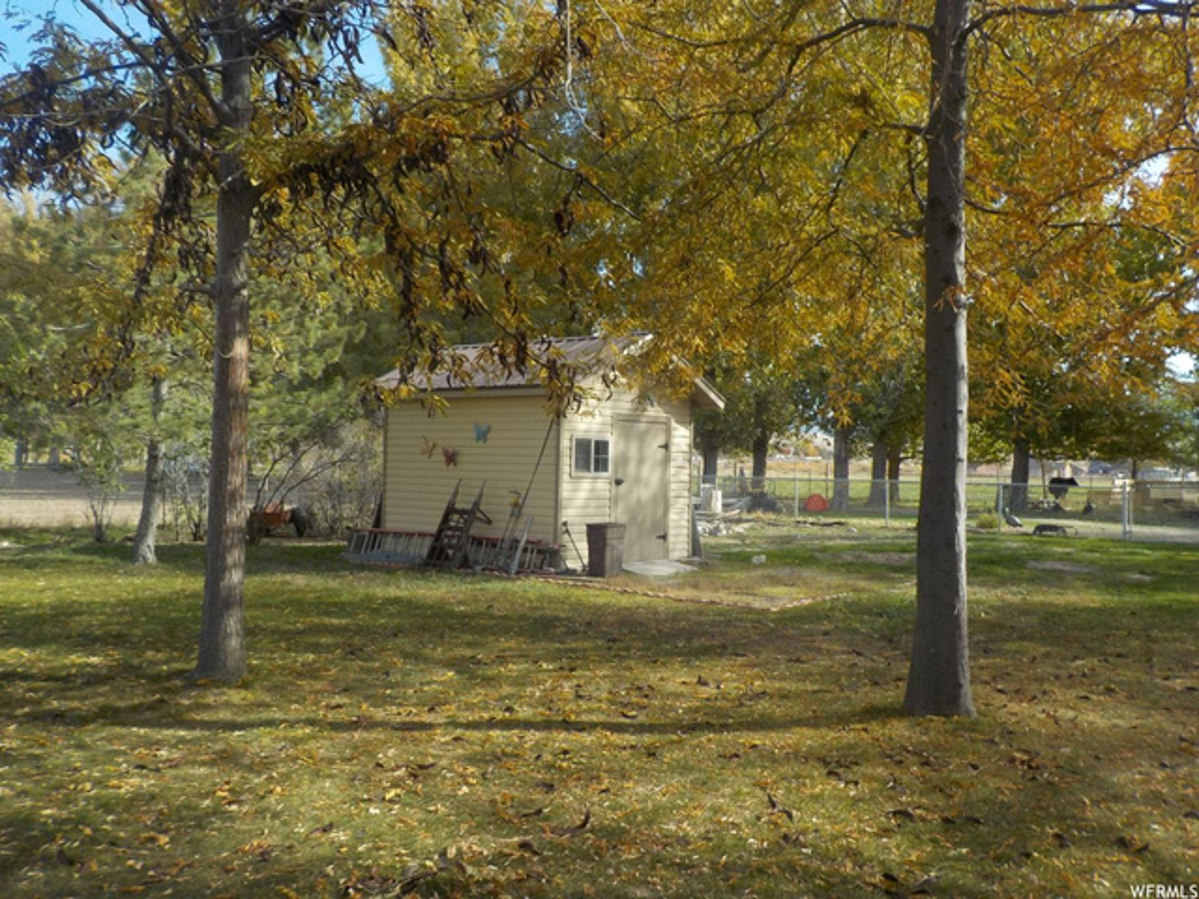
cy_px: 450
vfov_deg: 46.8
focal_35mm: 30
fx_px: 1039
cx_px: 600
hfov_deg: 60.0
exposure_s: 1/500
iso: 125
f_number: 3.3
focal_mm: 4.1
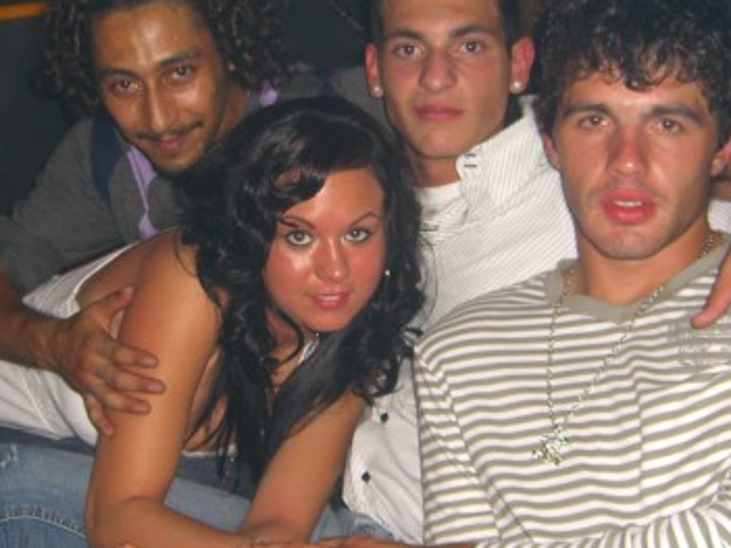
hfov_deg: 29.8
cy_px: 238
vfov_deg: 22.6
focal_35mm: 65
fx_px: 1372
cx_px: 319
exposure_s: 1/60
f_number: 2.8
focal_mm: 7.9
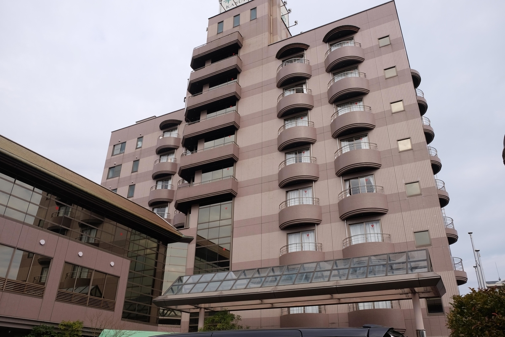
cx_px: 252
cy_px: 168
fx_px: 379
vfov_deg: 47.9
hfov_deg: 67.4
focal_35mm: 27
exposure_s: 1/350
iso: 200
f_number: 5.6
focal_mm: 18
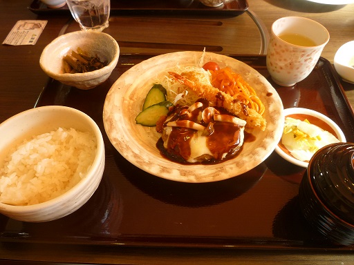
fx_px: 297
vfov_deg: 48.2
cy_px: 132
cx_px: 177
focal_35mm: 29
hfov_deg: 61.7
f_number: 3.3
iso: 160
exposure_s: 1/30
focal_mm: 5.2
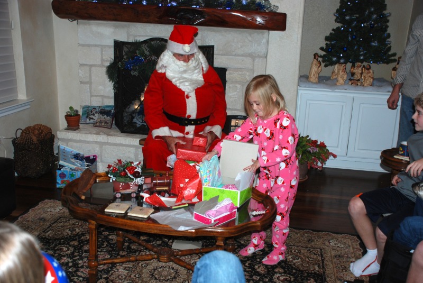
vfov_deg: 34.3
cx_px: 212
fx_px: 459
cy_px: 142
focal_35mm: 39
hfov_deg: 49.5
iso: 200
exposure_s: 1/60
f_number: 4
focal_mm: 26
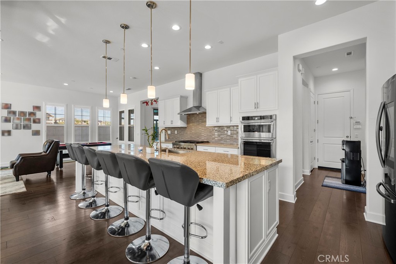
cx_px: 198
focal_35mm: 15
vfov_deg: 77.3
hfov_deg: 100.4
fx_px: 165
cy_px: 132
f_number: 10
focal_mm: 15
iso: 250
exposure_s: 1/4
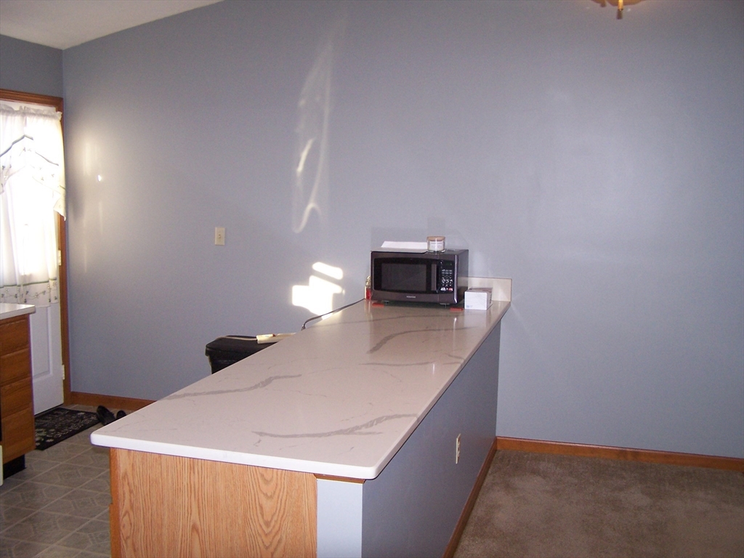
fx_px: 817
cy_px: 279
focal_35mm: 38
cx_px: 372
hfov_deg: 49.0
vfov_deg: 37.7
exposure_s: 1/60
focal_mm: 6.3
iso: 140
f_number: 2.8
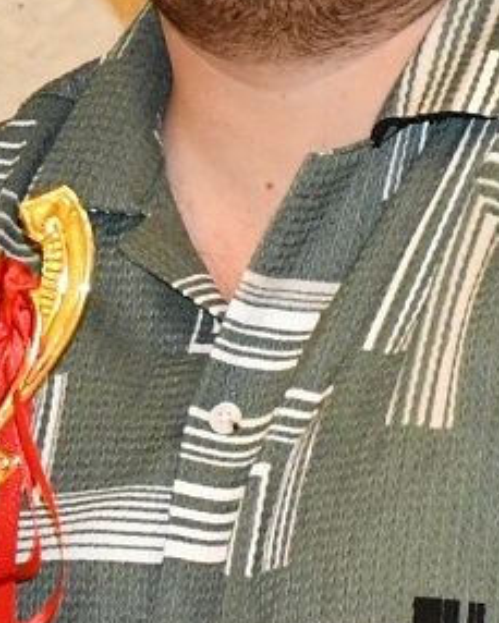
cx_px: -447
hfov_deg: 2.3
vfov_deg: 2.9
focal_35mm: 662
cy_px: 405
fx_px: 12214
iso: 2500
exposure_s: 1/80
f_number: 6.3
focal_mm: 70
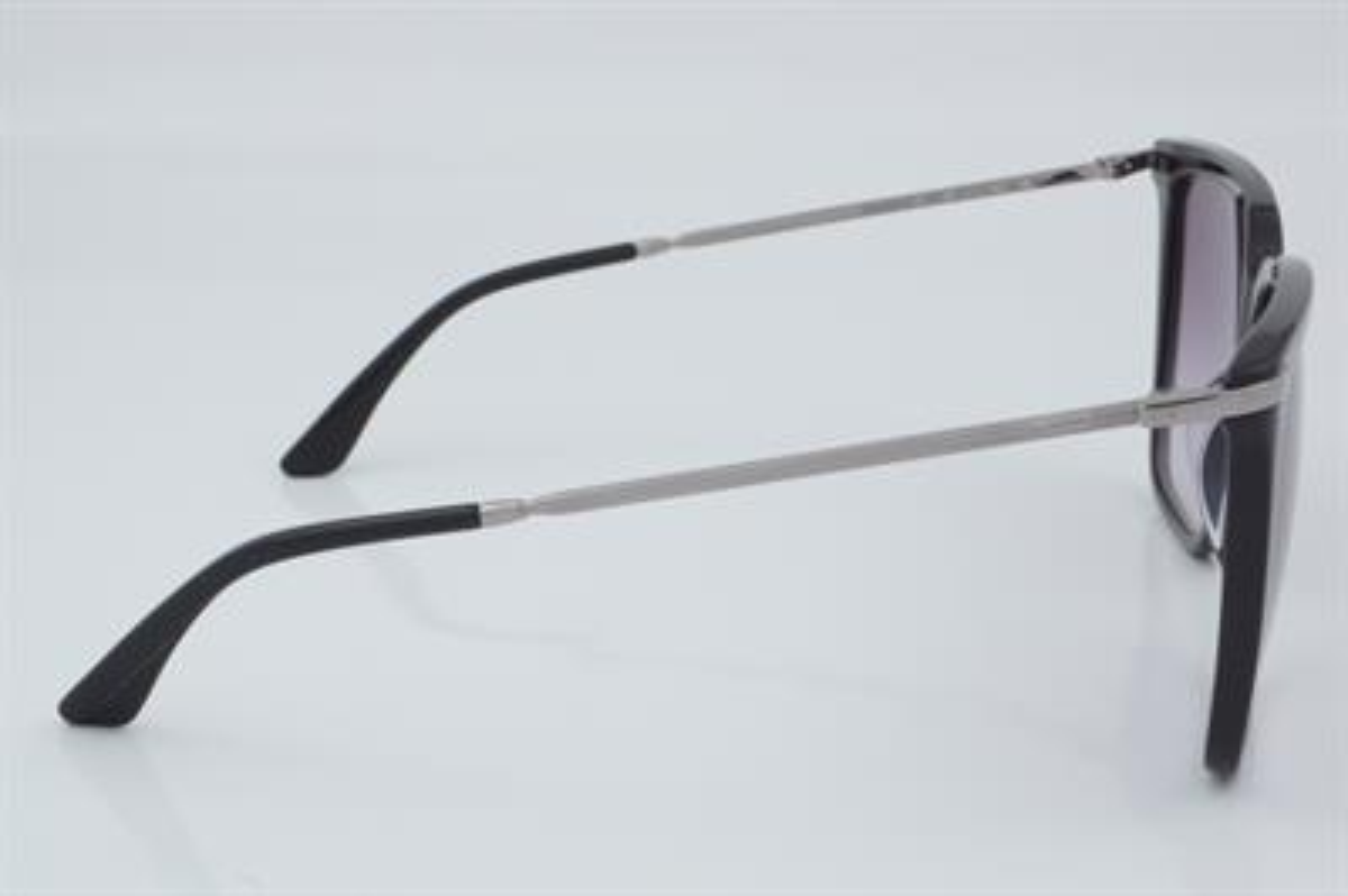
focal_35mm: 75
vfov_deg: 18.2
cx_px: 674
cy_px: 448
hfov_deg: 27.0
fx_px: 2806
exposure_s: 1/4
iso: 100
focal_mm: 50
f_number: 32
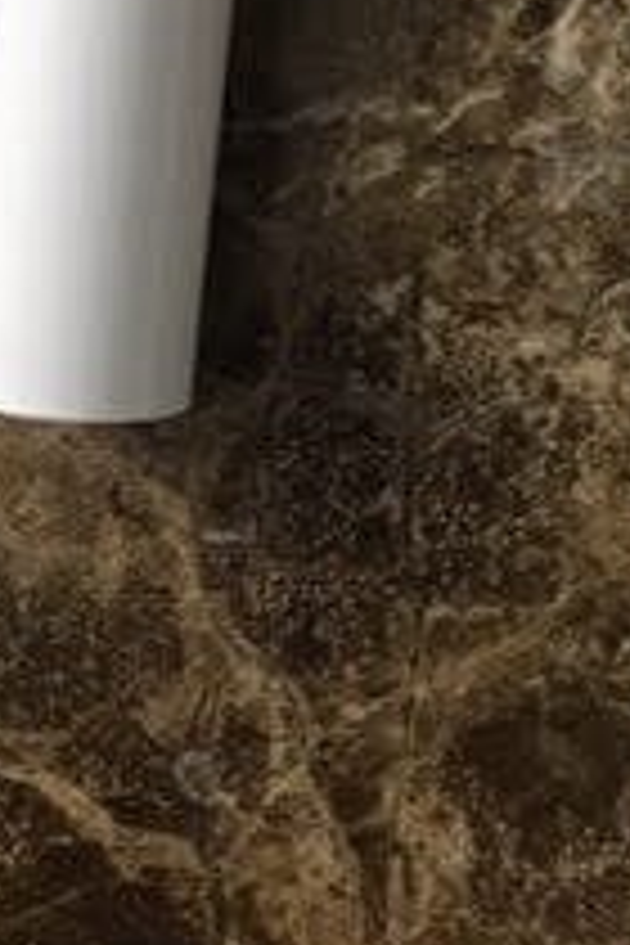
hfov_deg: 14.5
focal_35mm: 92
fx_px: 2415
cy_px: 216
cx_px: 688
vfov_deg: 21.9
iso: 200
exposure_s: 1/15
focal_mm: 4.15
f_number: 2.2
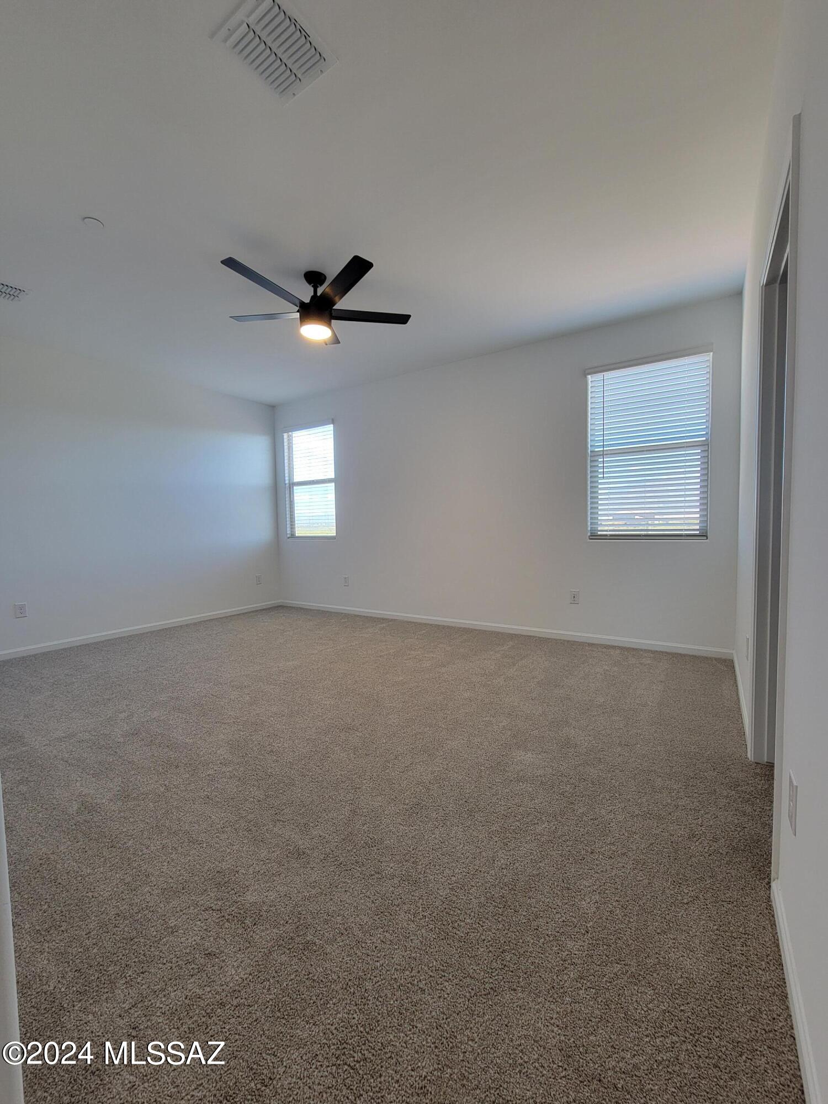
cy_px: 552
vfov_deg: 106.2
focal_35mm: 13
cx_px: 414
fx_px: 415
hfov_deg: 89.9
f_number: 2.2
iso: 100
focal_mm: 2.2
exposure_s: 1/60
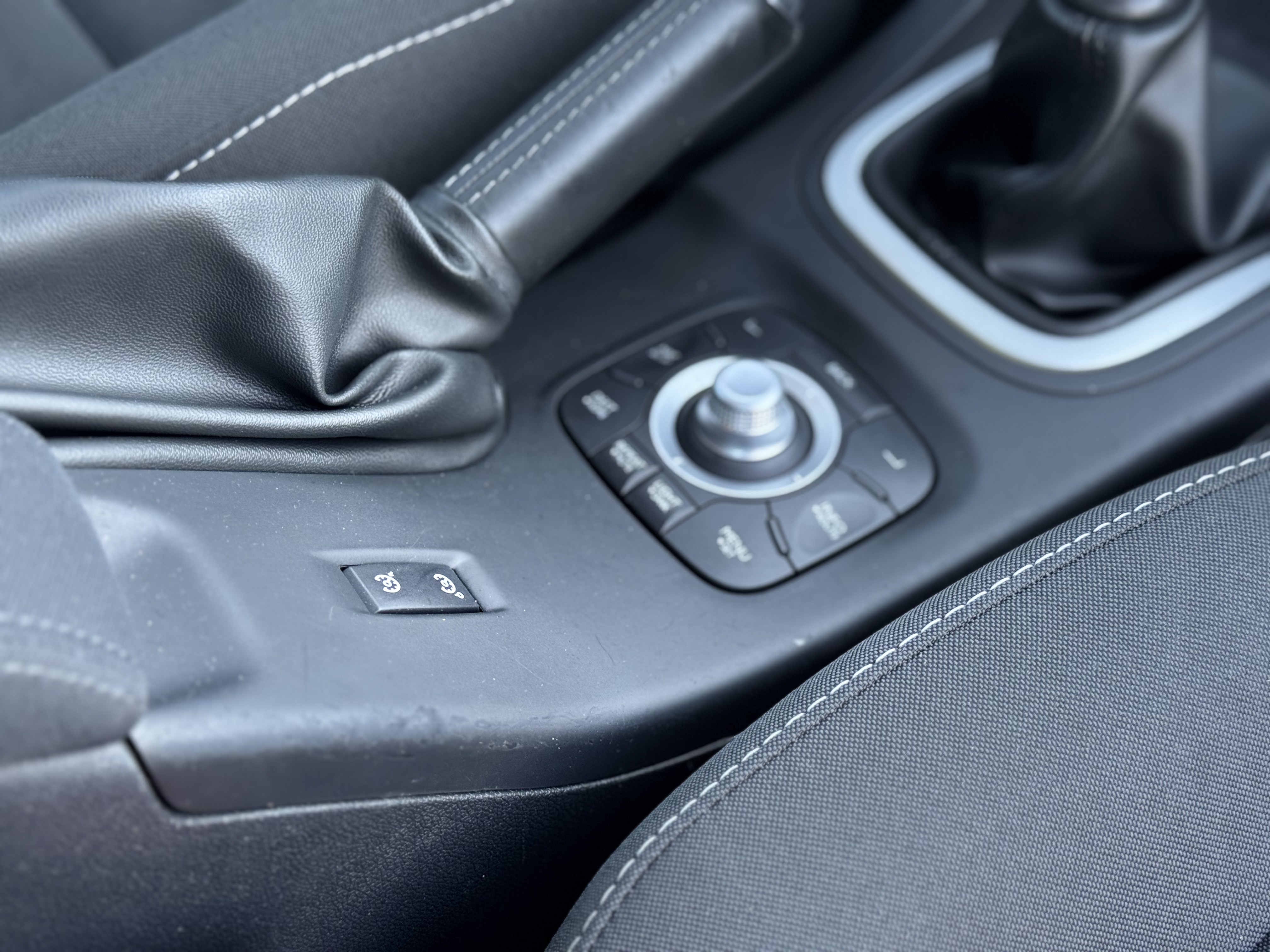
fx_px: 1761
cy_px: 476
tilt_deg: -47.7
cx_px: 635
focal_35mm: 48
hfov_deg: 39.7
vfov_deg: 30.3
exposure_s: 1/60
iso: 125
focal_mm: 6.76
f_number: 1.78
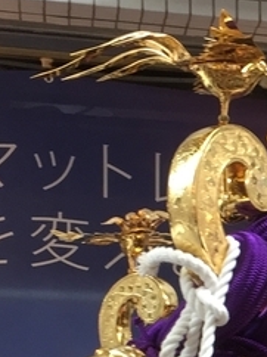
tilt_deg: +2.8
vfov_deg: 13.2
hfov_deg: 9.6
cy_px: 478
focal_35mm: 144
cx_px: 540
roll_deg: +0.6
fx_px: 1484
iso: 40
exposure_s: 1/60
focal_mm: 4.15
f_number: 2.2
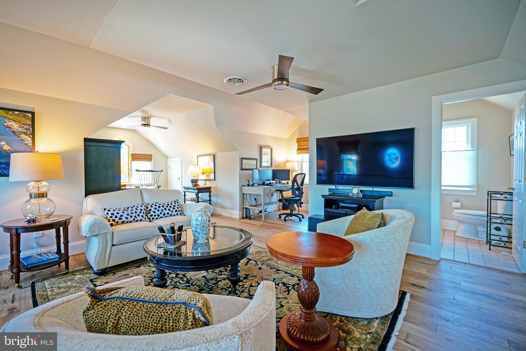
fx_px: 219
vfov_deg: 77.3
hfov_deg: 100.4
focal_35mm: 15
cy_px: 176
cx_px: 263
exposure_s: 1/30
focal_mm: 10
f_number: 2.8
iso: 400
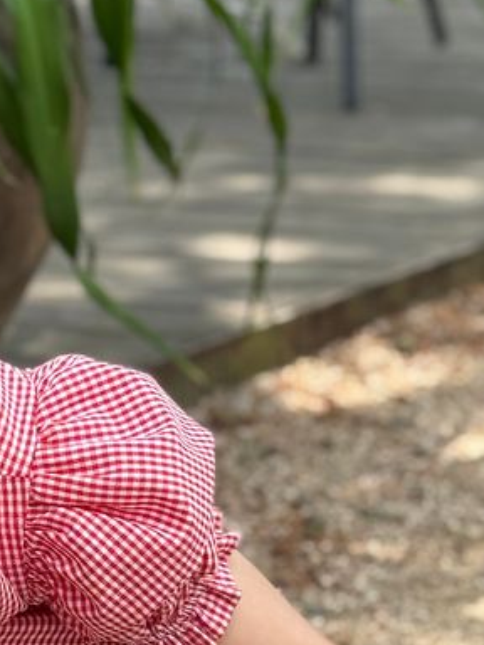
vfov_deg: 10.8
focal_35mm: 180
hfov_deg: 8.2
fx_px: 3356
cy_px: 714
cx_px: 155
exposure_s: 1/1059
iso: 64
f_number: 1.78
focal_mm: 6.76
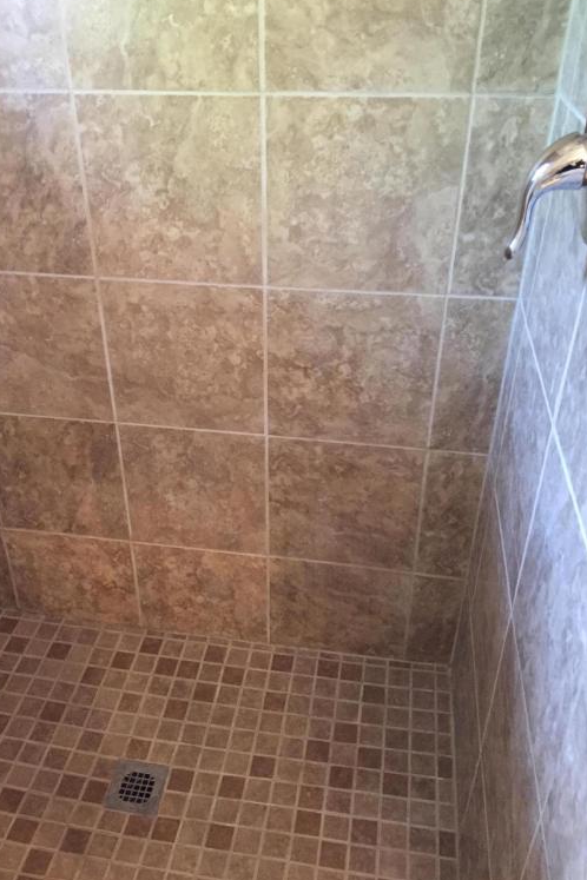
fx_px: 758
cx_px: 252
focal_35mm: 31
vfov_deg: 60.3
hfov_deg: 42.2
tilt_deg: -32.3
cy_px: 435
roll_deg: +0.7
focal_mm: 4.15
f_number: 2.2
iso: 320
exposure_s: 1/15
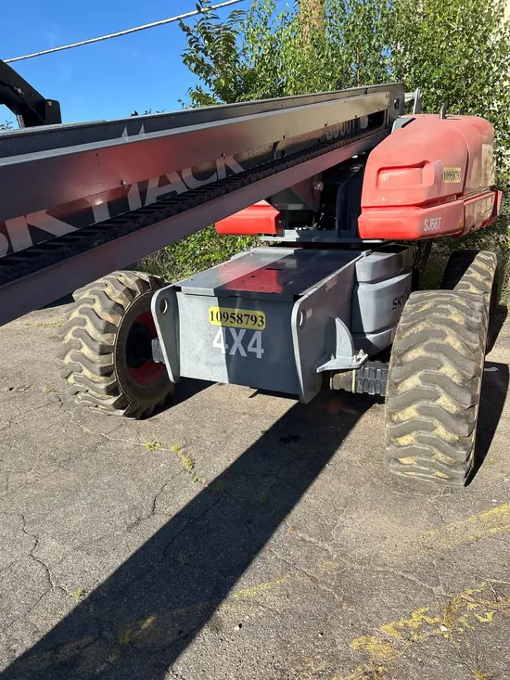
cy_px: 340
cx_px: 255
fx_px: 511
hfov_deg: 53.1
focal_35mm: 26
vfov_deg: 67.3
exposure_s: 1/1972
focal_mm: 5.7
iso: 50
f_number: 1.5
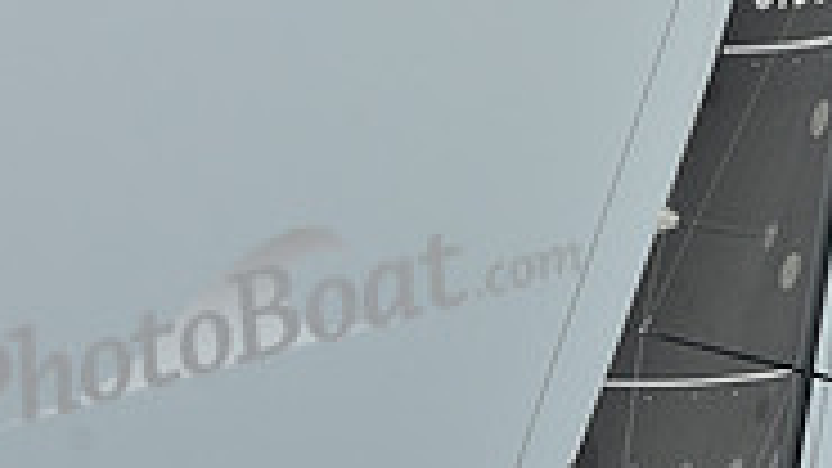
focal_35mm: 322
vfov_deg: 3.8
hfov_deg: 6.7
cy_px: 27
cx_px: 816
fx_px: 7103
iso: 250
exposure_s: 1/640
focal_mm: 98
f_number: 8
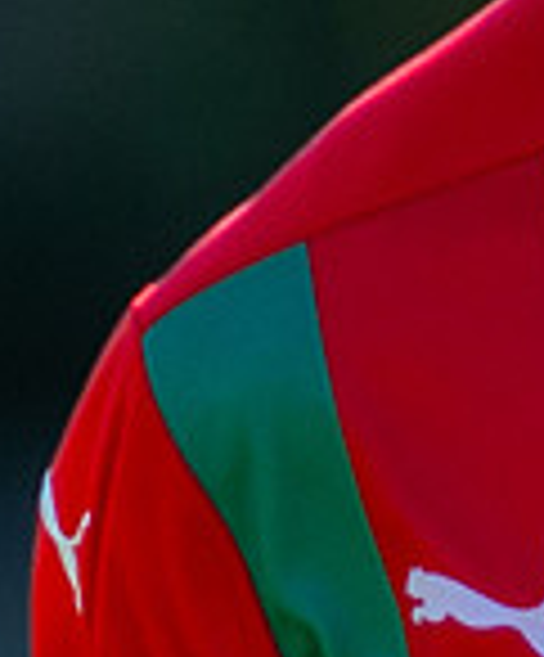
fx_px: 61452
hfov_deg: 0.5
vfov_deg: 0.6
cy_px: 1662
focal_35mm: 3119
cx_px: 1142
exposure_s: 1/2000
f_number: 3.2
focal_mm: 300
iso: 220
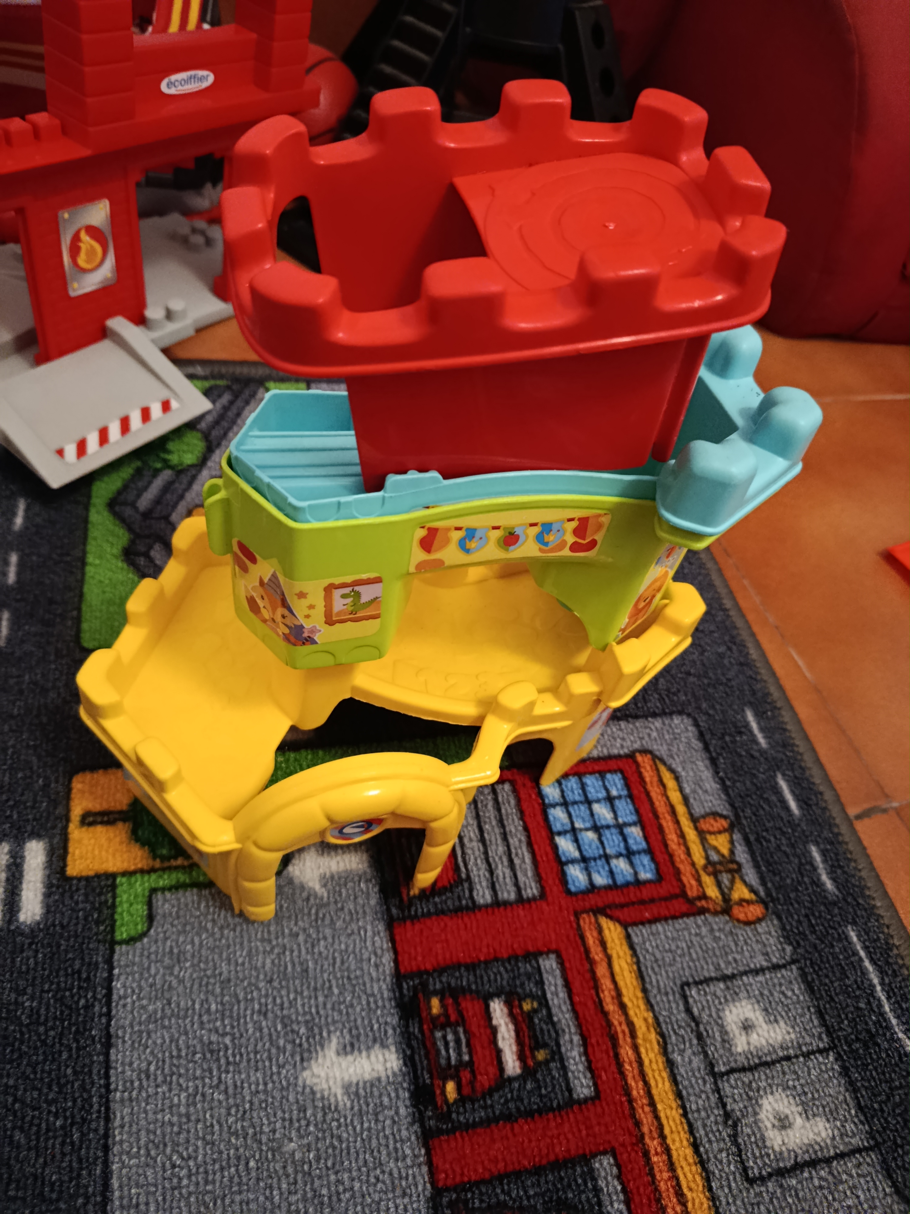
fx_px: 841
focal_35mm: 24
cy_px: 607
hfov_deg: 56.8
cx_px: 455
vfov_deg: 71.6
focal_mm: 5.24
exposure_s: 1/20
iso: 3521
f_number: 1.7
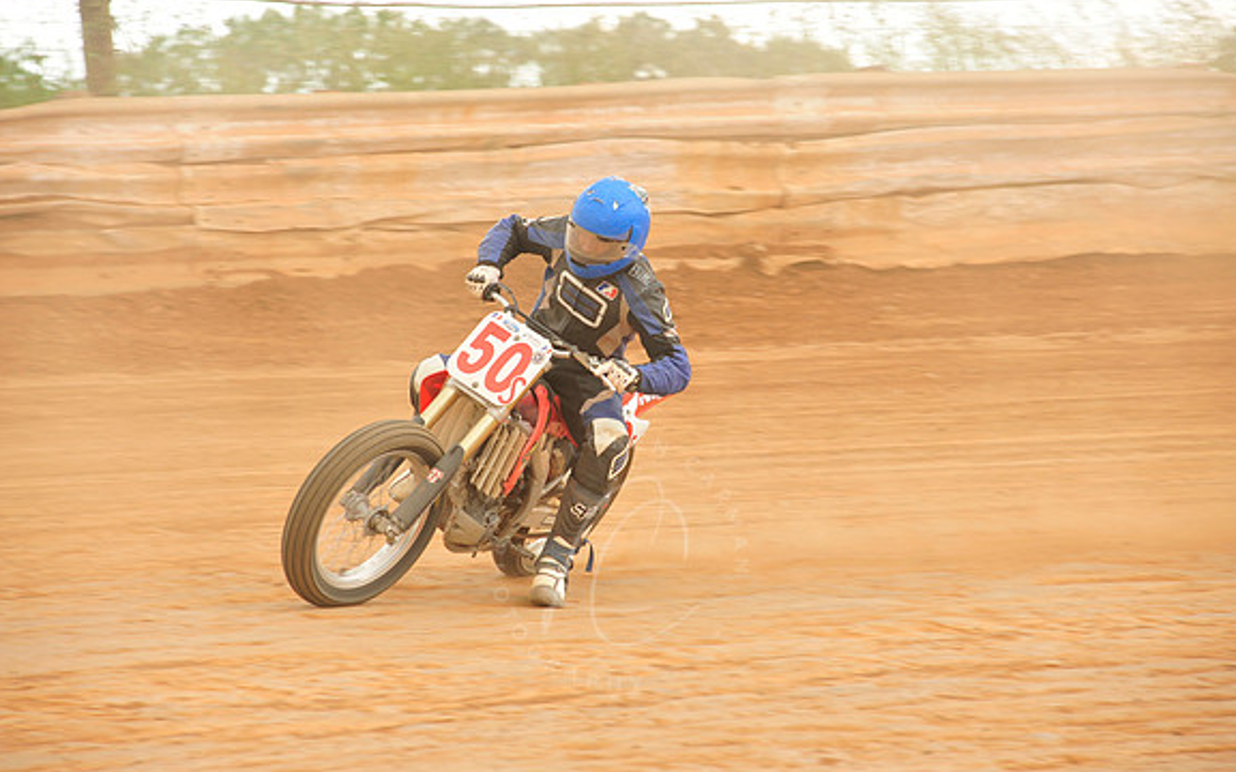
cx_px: 618
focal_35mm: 205
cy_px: 365
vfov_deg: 6.4
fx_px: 6905
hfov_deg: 10.2
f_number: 8
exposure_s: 1/400
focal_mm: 200
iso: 800
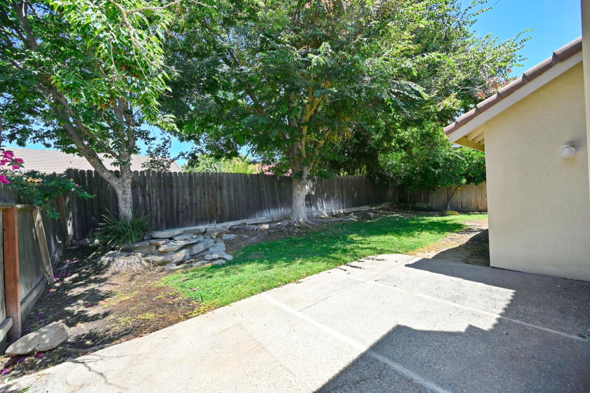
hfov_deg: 104.3
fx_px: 229
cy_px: 196
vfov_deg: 81.1
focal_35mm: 14
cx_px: 295
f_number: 5.6
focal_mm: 14
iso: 160
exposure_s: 1/250
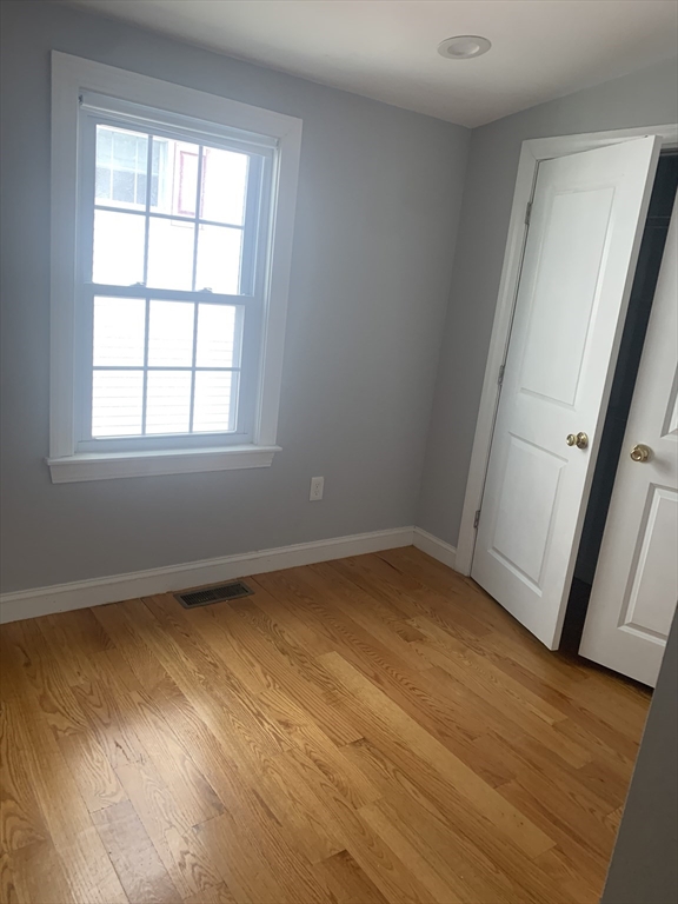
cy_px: 452
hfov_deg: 53.1
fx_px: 679
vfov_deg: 67.3
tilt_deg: -16.4
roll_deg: -4.0
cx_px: 339
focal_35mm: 26
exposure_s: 1/121
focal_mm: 4.25
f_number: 1.8
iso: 80
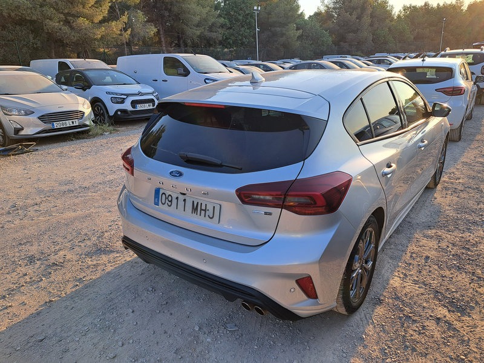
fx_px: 336
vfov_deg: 56.8
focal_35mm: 24
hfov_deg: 71.6
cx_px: 242
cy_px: 182
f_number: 1.8
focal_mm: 5.23
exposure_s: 1/430
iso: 50
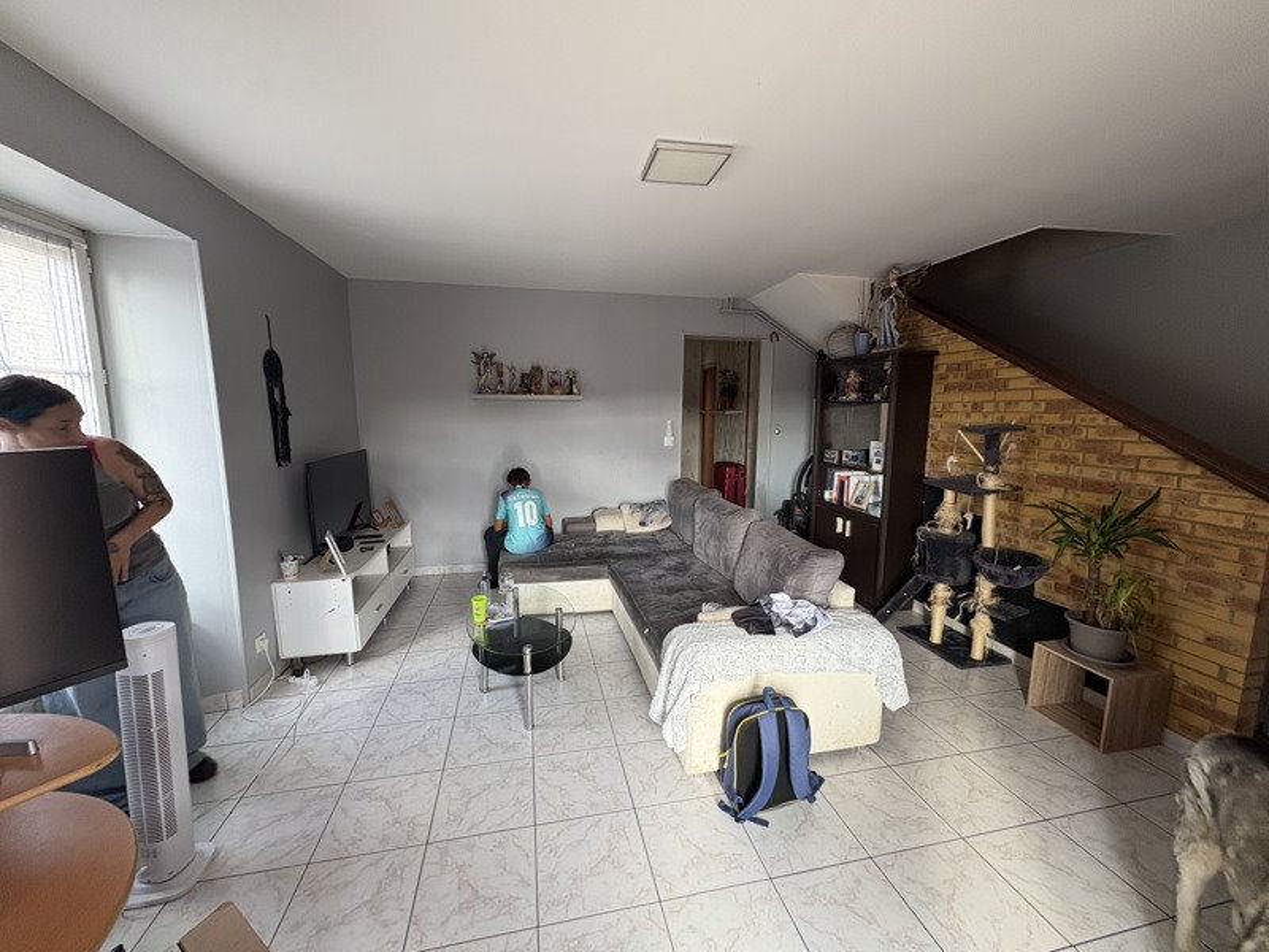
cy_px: 476
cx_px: 634
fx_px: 513
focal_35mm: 14
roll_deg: +0.9
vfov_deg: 85.7
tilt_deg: -5.6
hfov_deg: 102.1
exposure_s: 1/60
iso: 250
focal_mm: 2.22
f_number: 2.2
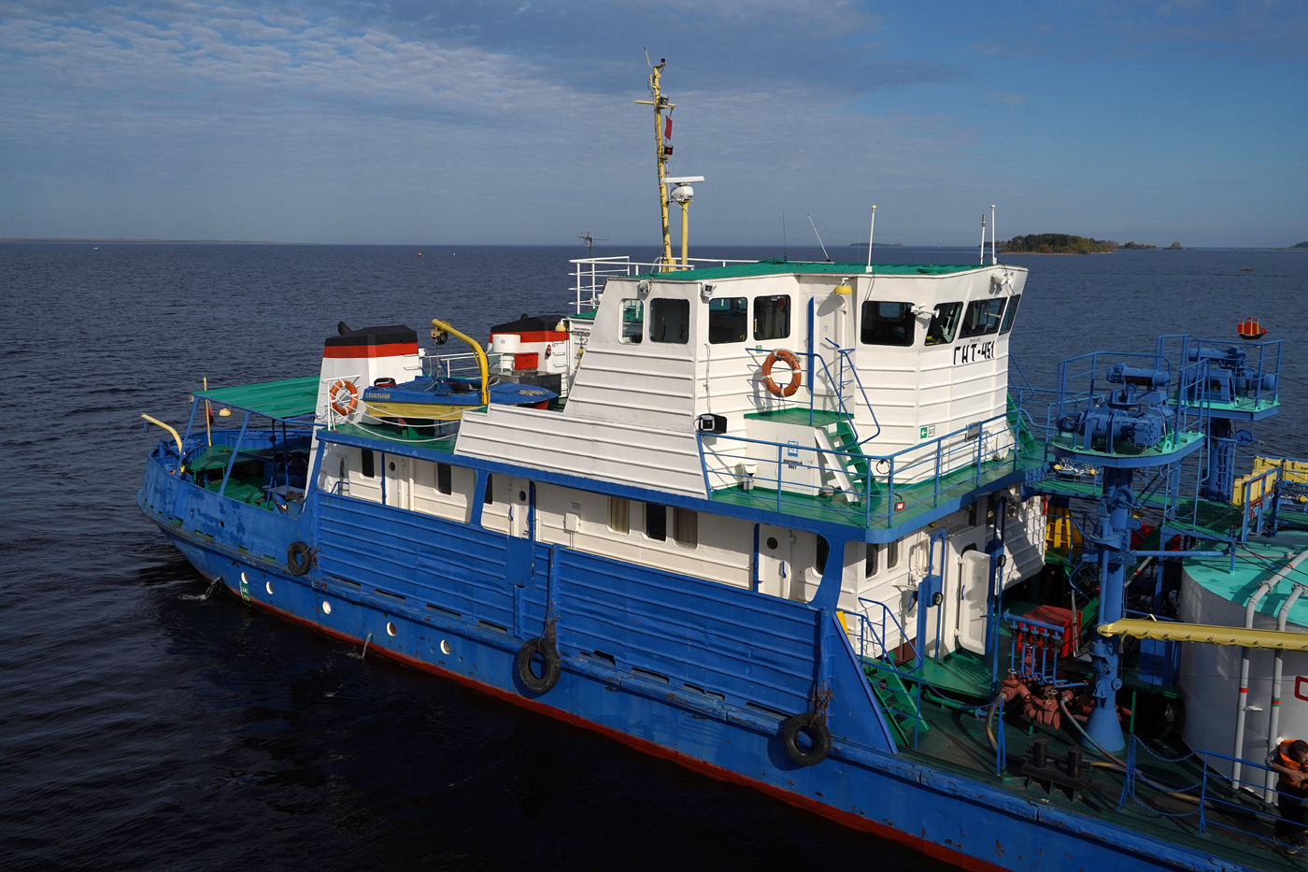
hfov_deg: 61.9
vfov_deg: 43.6
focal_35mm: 30
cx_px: 654
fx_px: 1090
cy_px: 436
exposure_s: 1/4000
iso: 320
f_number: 7.1
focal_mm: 30
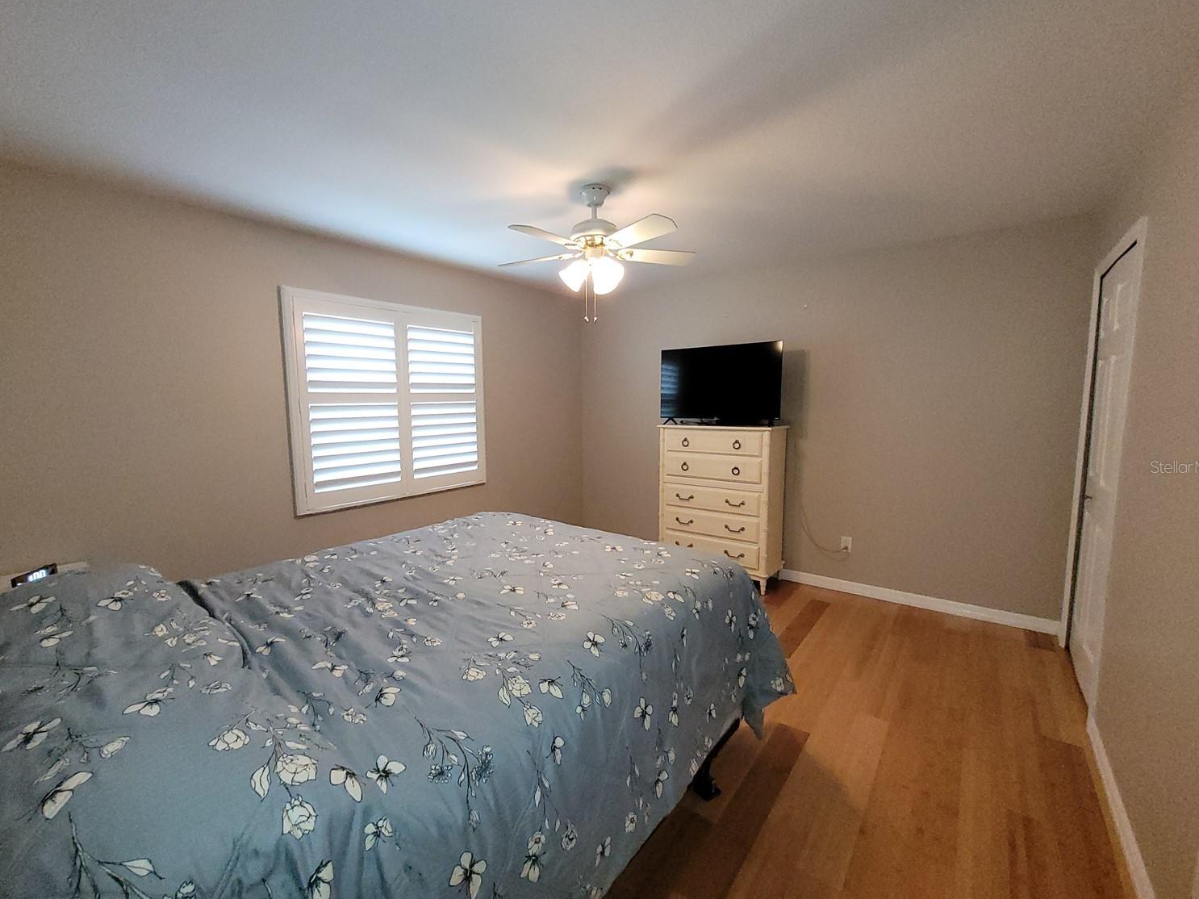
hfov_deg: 102.0
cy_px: 466
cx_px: 581
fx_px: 485
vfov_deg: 85.6
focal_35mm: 14
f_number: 2.2
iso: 400
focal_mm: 1.74
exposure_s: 1/60
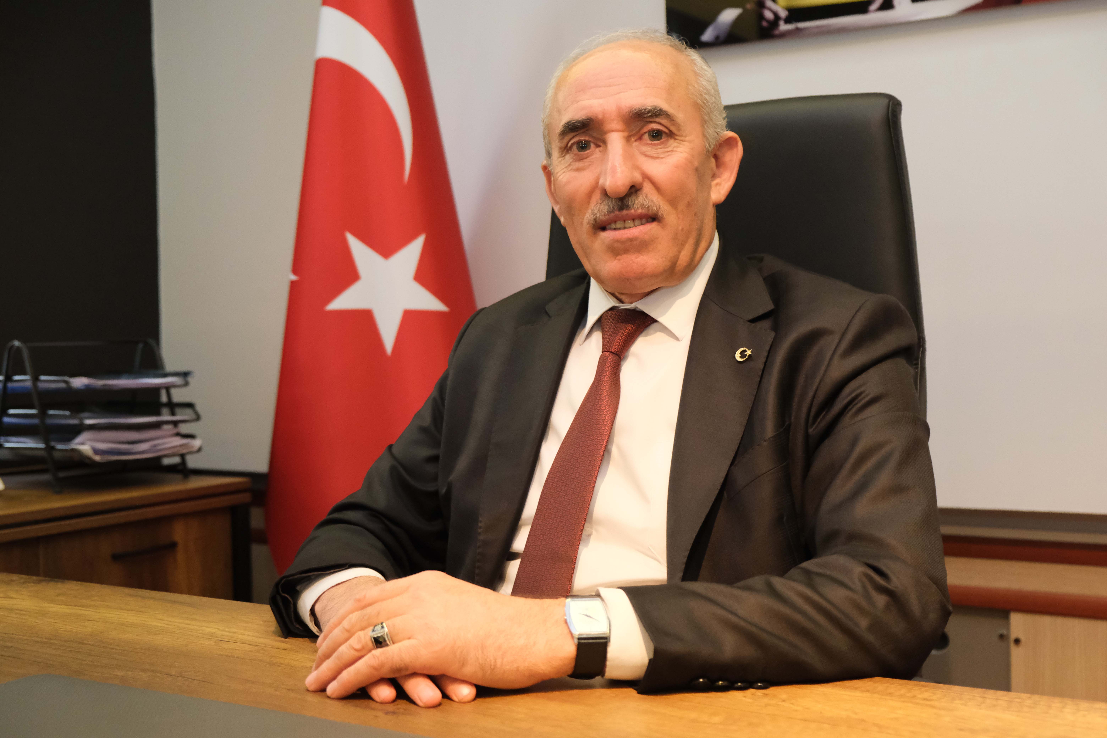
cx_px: 554
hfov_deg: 48.5
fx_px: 1230
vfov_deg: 33.4
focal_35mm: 40
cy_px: 369
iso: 4000
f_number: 3.2
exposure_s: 1/100
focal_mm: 26.5
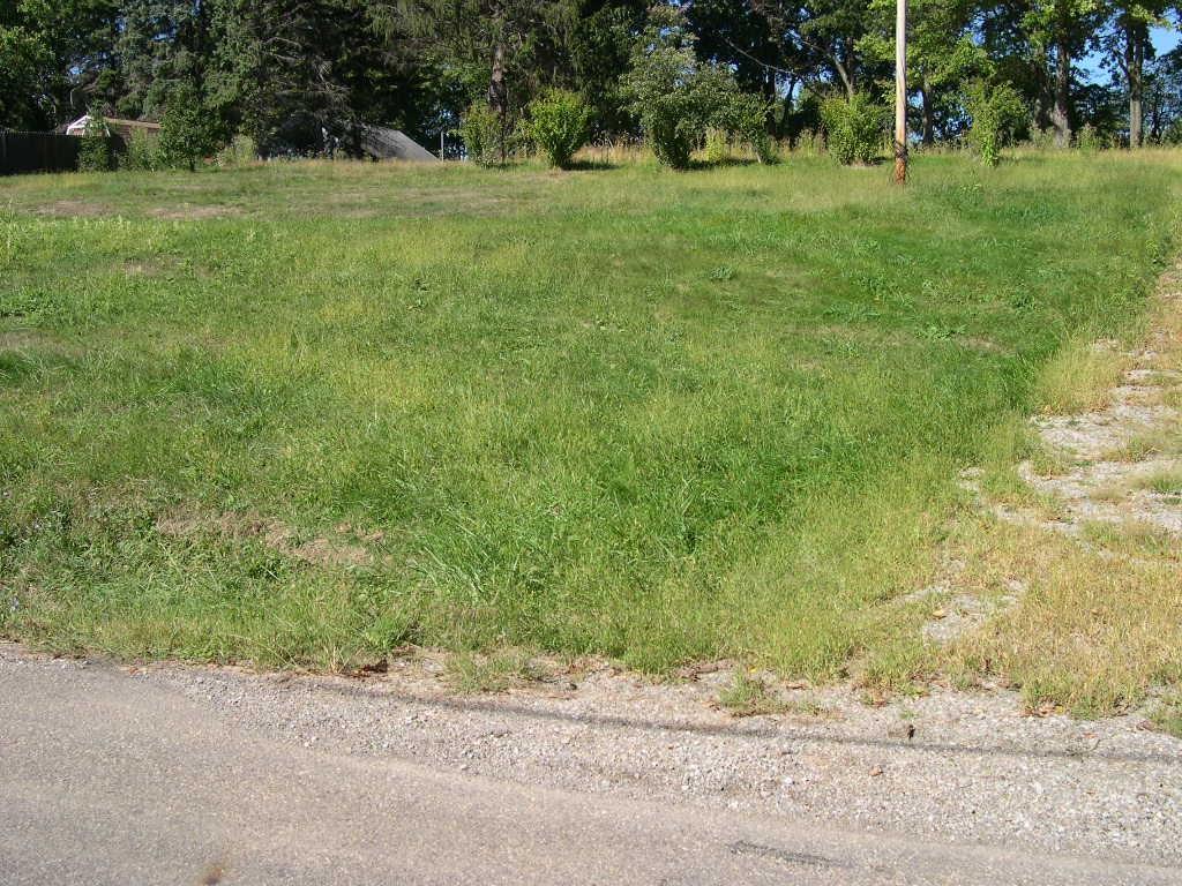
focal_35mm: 38
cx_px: 591
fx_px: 1298
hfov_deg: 49.0
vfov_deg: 37.7
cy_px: 443
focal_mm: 8
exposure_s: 1/116
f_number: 7.6
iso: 100
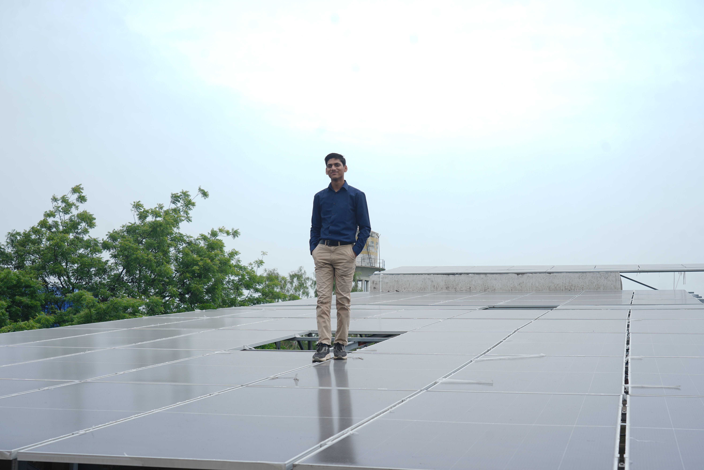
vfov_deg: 29.2
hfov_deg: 42.7
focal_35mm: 46
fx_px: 899
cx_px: 352
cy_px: 235
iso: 64
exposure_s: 1/160
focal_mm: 46
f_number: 7.1
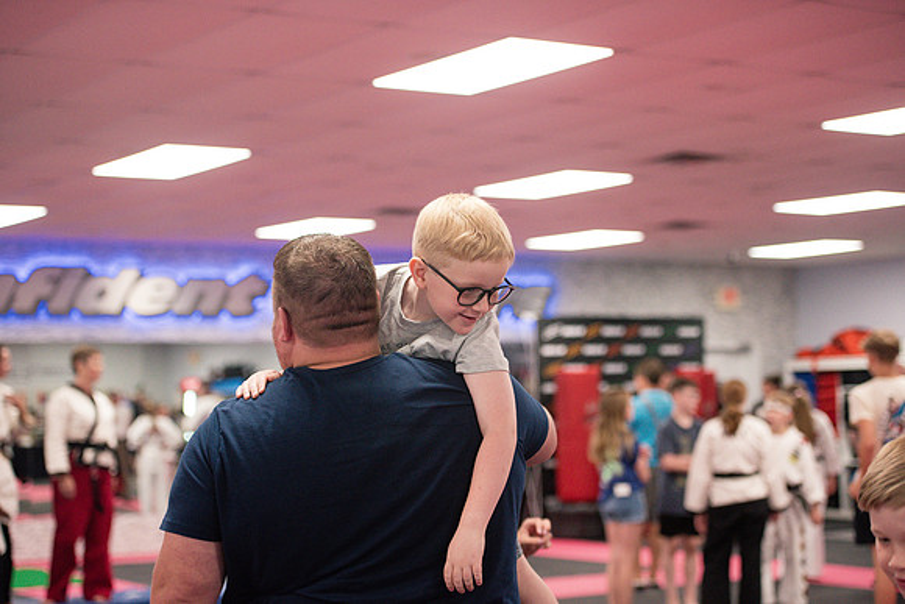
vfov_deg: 19.5
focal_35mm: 70
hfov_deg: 28.8
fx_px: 1760
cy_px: 302
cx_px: 452
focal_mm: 70
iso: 1600
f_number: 2.8
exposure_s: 1/400
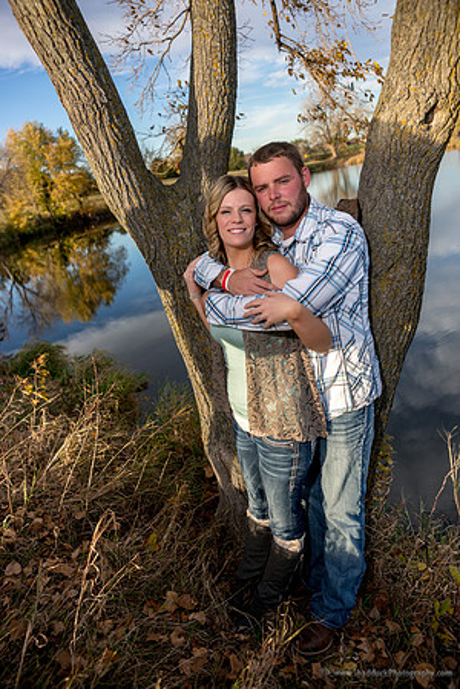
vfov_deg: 73.7
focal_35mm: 24
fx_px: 460
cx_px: 230
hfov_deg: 53.1
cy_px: 344
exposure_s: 1/1000
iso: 200
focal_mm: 24
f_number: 2.8
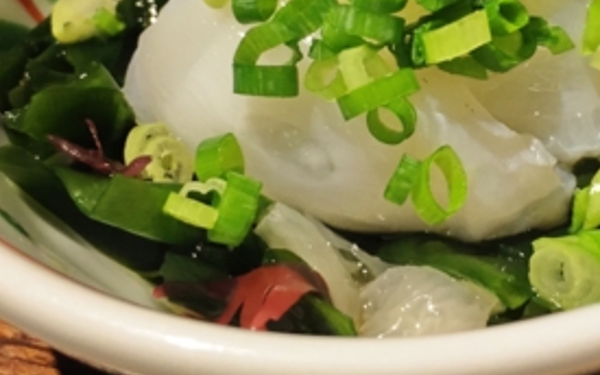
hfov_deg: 30.4
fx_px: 1096
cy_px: 61
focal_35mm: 67
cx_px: 393
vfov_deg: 19.2
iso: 100
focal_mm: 4.15
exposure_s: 1/33
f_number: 2.2
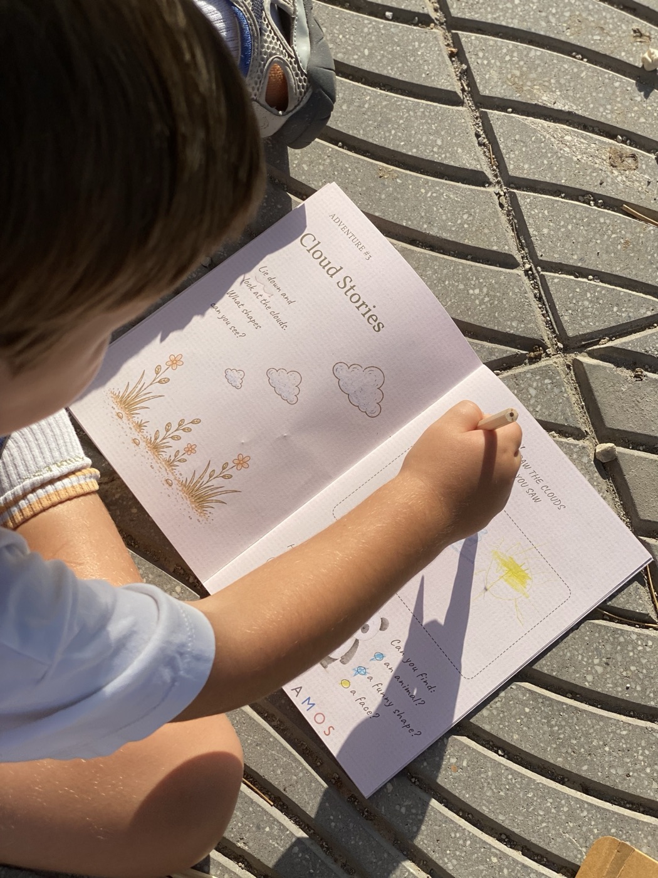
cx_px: 329
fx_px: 1318
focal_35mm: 52
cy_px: 439
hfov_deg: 28.0
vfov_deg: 36.8
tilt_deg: -74.1
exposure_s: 1/2179
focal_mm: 6
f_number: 2
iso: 20
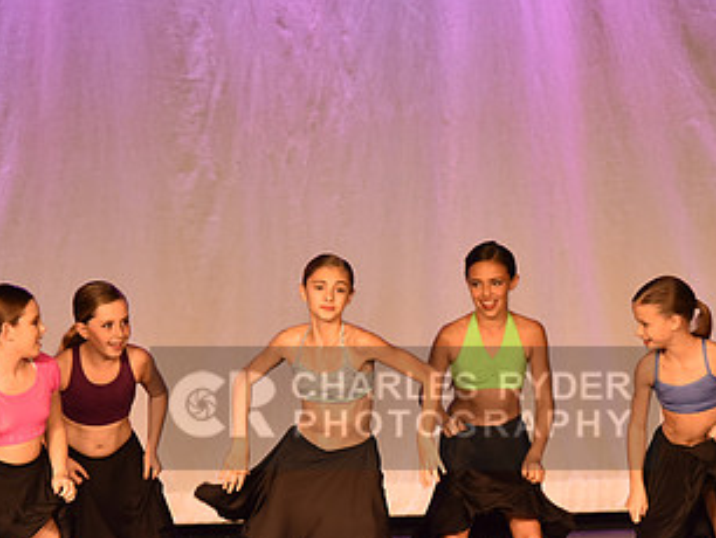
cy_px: 408
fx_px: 6603
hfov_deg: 6.2
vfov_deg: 4.7
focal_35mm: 319
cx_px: 405
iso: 2000
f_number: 4.5
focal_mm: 175
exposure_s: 1/250
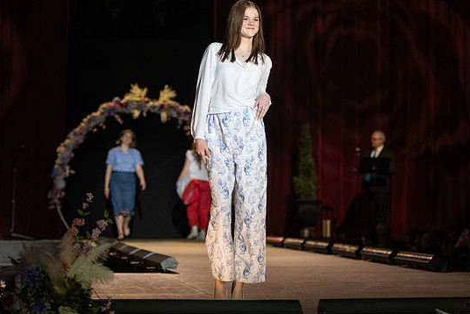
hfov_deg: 18.7
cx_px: 250
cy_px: 163
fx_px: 1424
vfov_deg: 12.6
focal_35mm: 109
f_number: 2.8
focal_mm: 90
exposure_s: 1/800
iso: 640
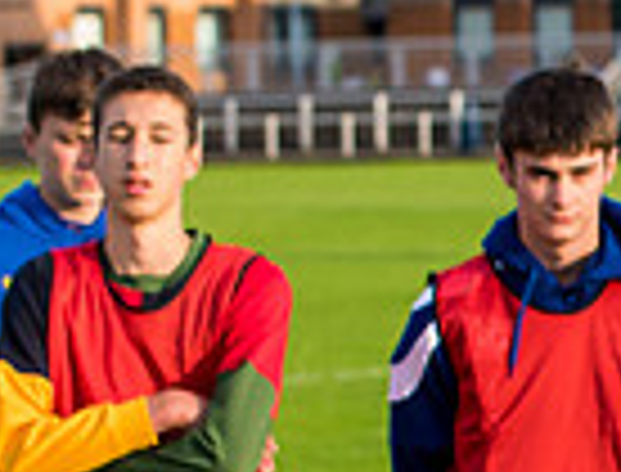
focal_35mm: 455
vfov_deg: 3.3
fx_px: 8205
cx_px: 1102
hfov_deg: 4.3
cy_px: 453
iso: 640
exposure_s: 1/500
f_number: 5
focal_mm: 86
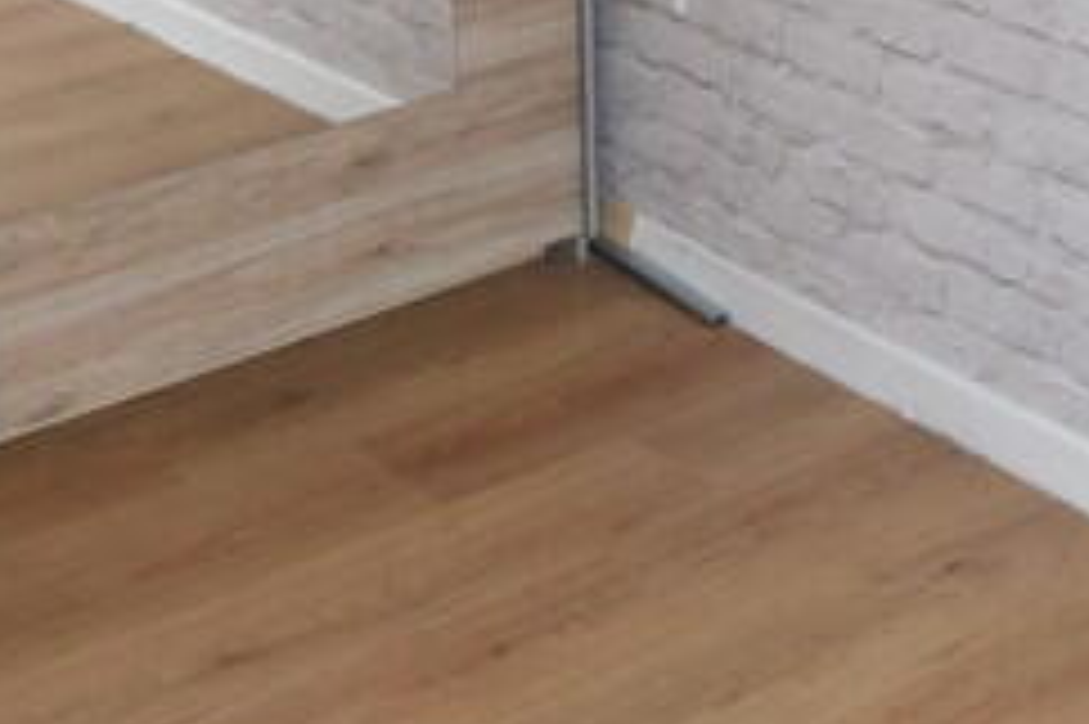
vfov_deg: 14.0
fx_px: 2690
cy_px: -492
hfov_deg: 22.9
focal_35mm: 89
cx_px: 558
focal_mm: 14
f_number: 5.6
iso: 800
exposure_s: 1/125
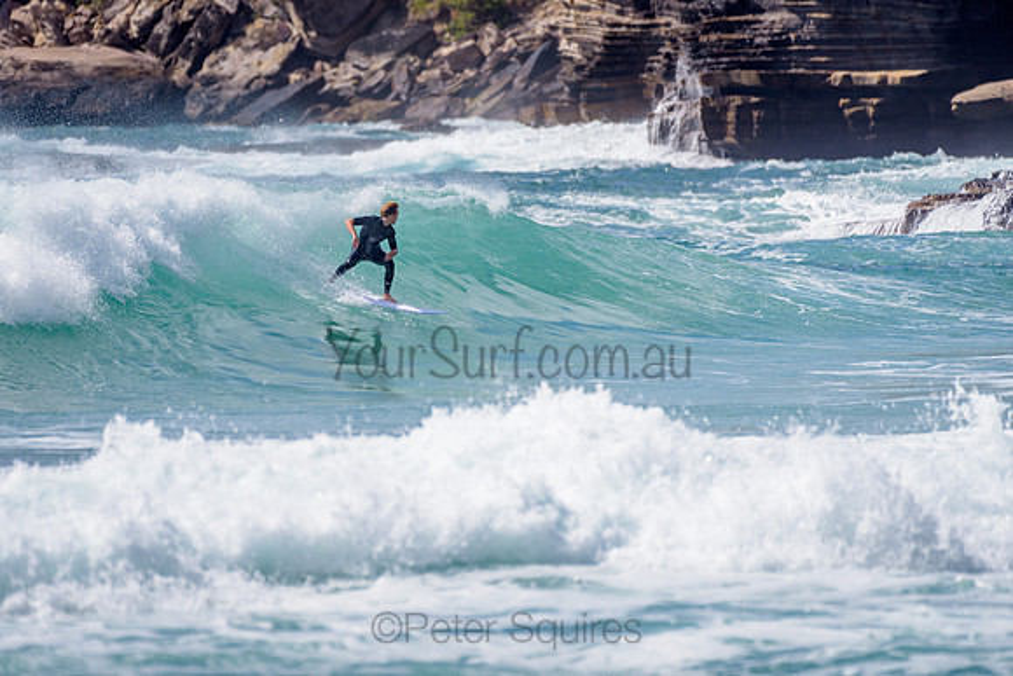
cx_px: 416
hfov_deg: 3.4
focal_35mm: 613
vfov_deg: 2.2
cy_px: 262
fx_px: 17255
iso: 90
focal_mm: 500
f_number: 5.6
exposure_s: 1/2000
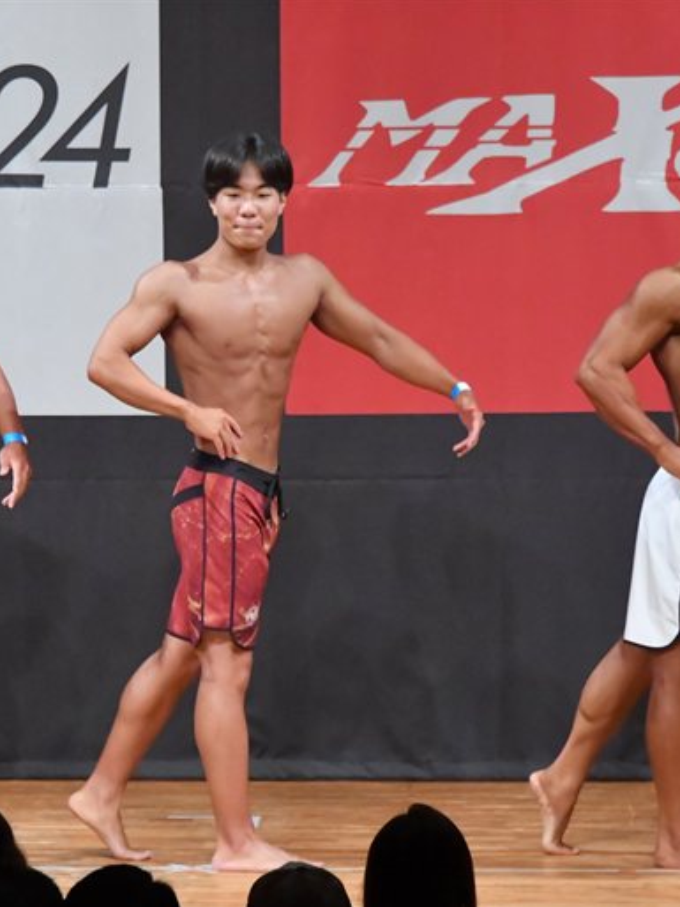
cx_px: 77
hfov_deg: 3.8
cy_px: 454
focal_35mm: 392
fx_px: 10263
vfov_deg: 5.1
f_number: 5.6
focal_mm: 180
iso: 9000
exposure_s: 1/400
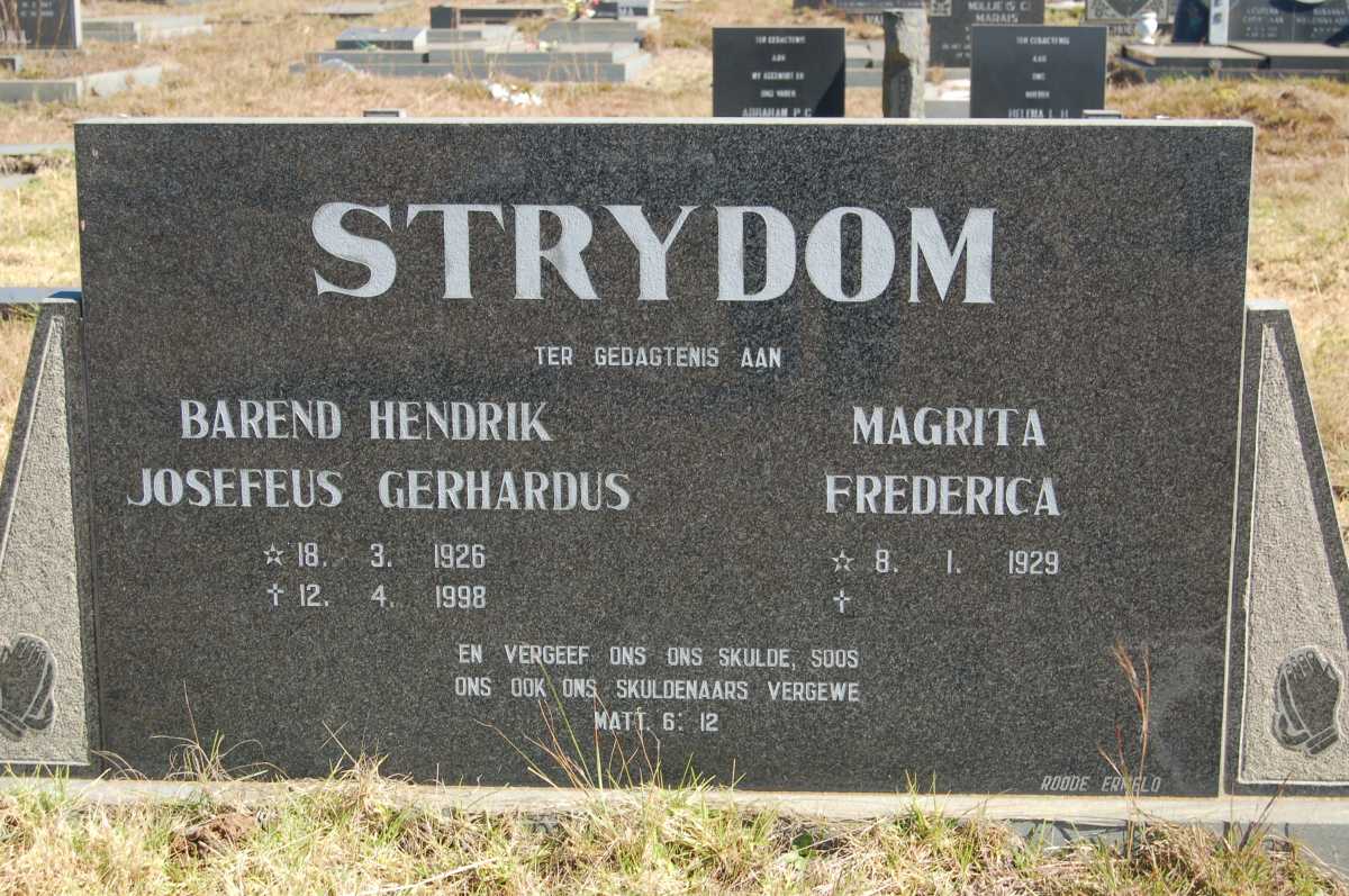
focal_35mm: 60
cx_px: 674
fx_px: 2246
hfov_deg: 33.4
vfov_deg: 22.6
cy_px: 448
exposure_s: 1/200
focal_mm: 40
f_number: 6.3
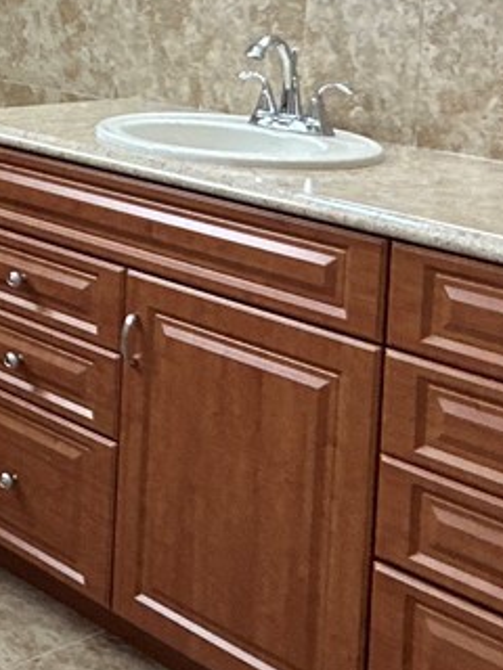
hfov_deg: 18.1
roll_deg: -2.8
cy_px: -2
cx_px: -308
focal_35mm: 70
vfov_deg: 26.3
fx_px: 1356
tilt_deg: -1.1
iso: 100
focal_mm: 2.22
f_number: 2.2
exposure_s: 1/120
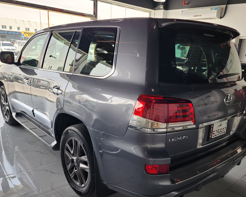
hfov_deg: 58.7
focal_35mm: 30
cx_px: 131
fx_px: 218
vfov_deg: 48.3
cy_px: 117
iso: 50
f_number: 1.8
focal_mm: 6.4
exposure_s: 1/180
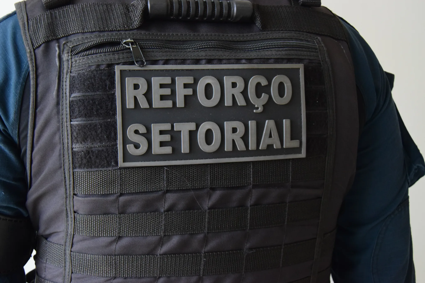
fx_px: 708
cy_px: 142
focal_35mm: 60
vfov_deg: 22.6
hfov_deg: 33.4
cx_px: 212
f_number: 11
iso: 2500
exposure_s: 1/125
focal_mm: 40
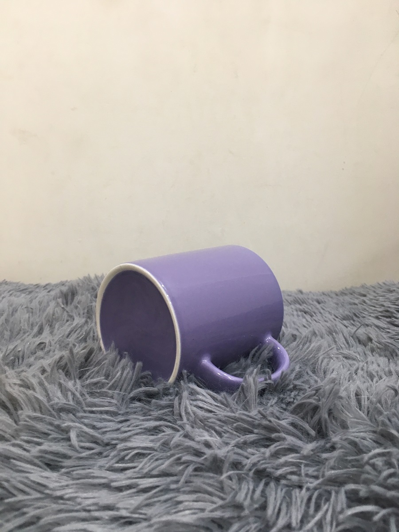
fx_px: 446
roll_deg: -1.9
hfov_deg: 48.2
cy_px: 266
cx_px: 200
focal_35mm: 29
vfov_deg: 61.7
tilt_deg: -9.9
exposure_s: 1/33
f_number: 2.2
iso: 100
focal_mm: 4.15
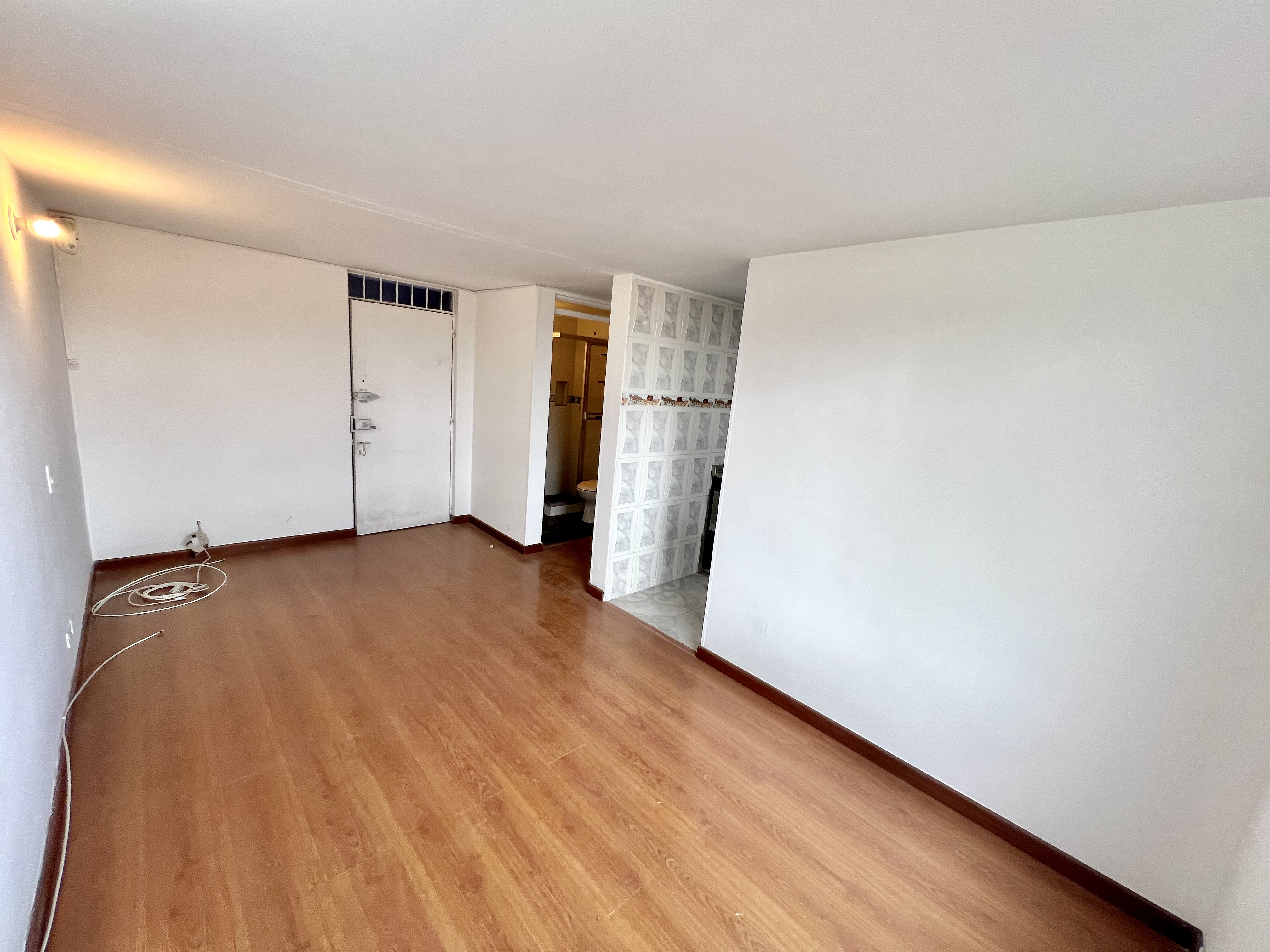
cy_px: 476
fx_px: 477
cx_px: 635
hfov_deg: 106.2
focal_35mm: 13
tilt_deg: -10.9
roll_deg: -4.9
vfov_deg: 89.9
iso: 80
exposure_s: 1/120
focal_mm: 1.57
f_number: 1.8
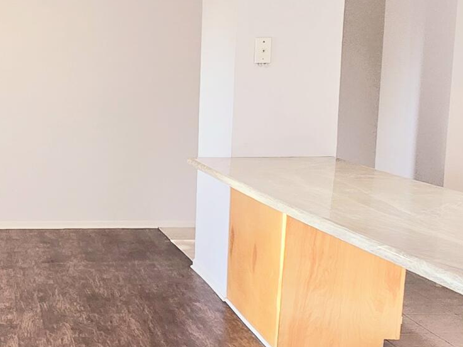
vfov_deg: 27.5
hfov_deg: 32.5
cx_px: -26
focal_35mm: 53
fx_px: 709
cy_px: 201
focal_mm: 2.2
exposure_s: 1/60.2
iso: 64
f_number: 2.2
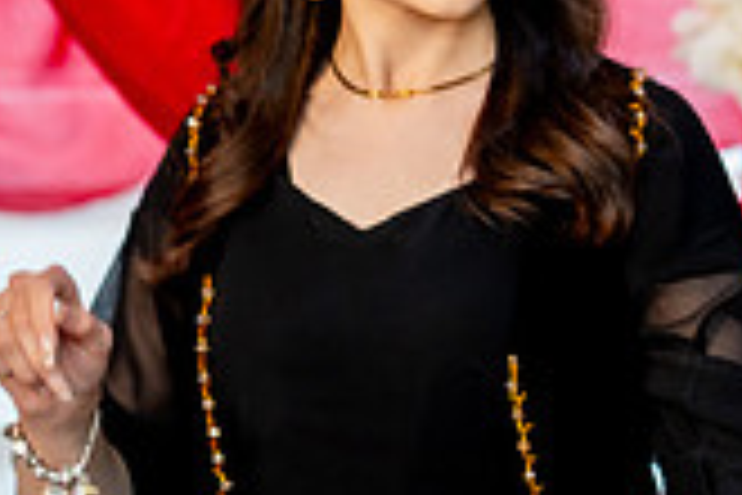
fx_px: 5297
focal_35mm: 257
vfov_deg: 5.3
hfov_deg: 7.9
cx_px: 1030
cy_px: 146
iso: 800
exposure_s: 1/200
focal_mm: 73
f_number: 2
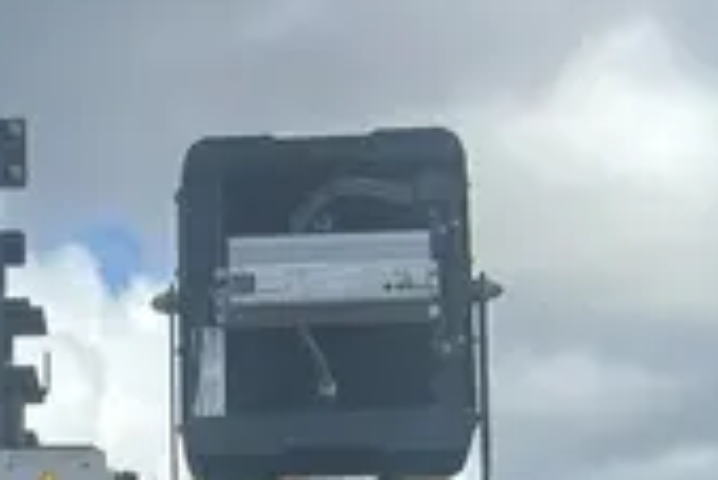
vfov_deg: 9.5
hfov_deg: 17.0
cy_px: 1383
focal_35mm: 117
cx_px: -51
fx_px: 2335
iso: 50
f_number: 1.5
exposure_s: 1/2045
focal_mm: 5.7
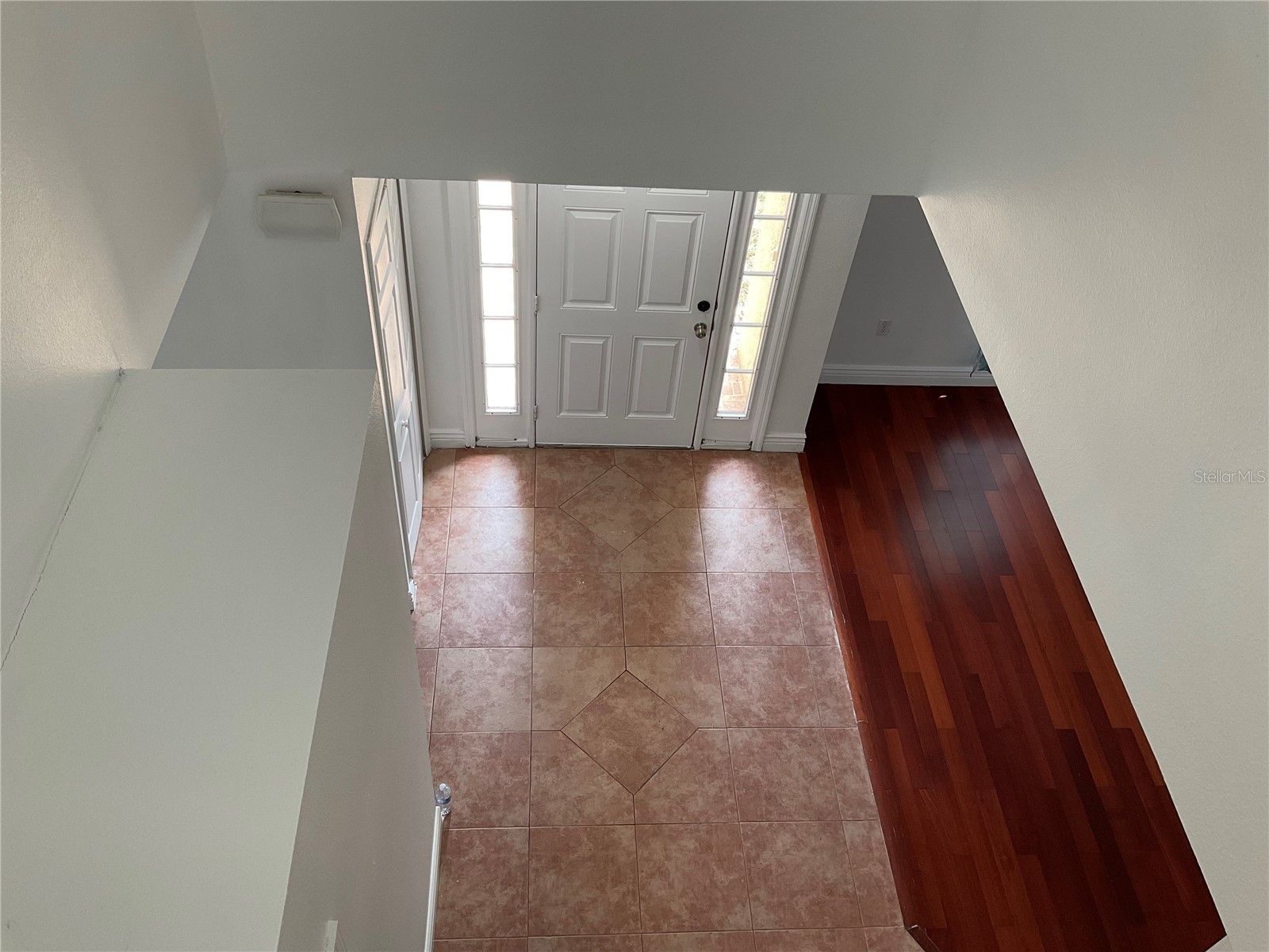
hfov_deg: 61.7
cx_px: 634
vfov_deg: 48.2
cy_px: 476
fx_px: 1063
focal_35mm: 29
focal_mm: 3
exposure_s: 1/120
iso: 64
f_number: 1.8
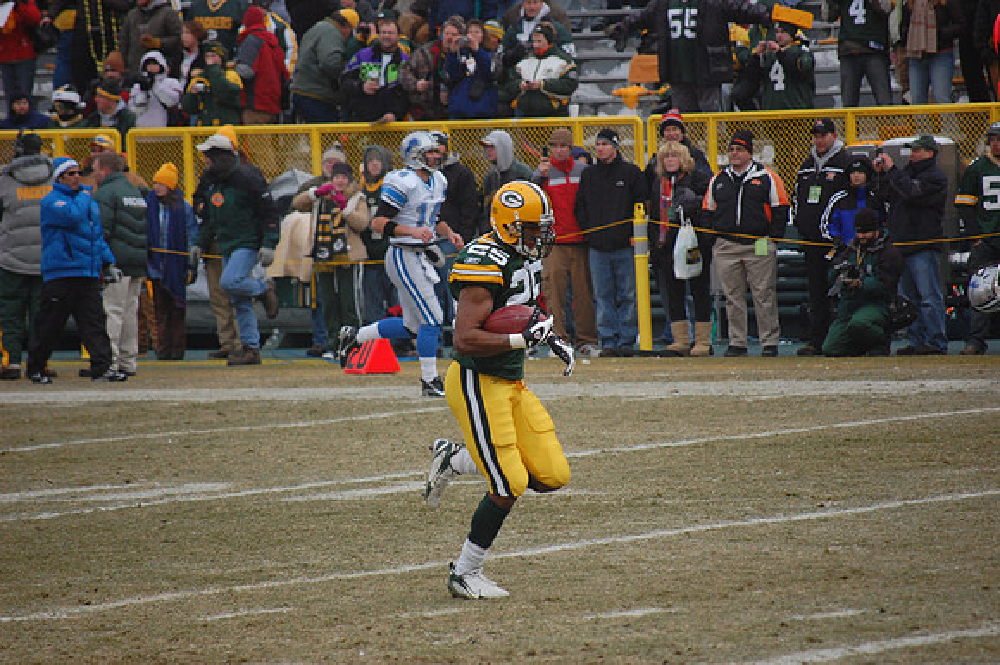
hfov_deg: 6.9
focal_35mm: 300
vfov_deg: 4.6
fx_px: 8328
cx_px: 500
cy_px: 332
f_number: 5.6
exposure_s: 1/1250
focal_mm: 200
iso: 800
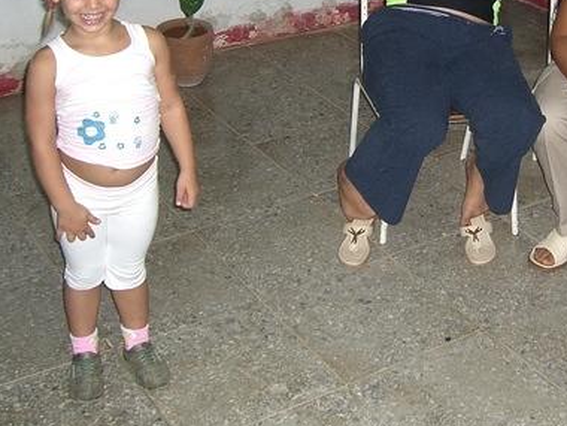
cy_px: 73
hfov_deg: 30.0
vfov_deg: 22.6
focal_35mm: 64
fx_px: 1048
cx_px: 394
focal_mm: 7.9
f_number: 2.8
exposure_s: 1/60
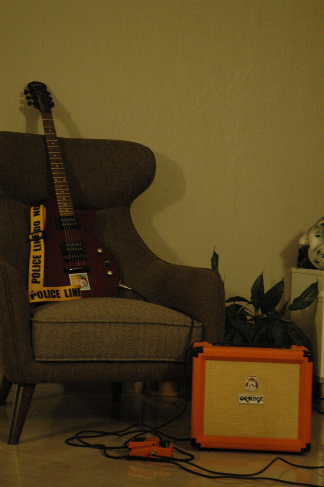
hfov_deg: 18.9
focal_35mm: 72
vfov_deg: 28.1
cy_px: 244
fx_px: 974
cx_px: 162
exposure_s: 1/5
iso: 1600
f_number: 4.5
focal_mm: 48
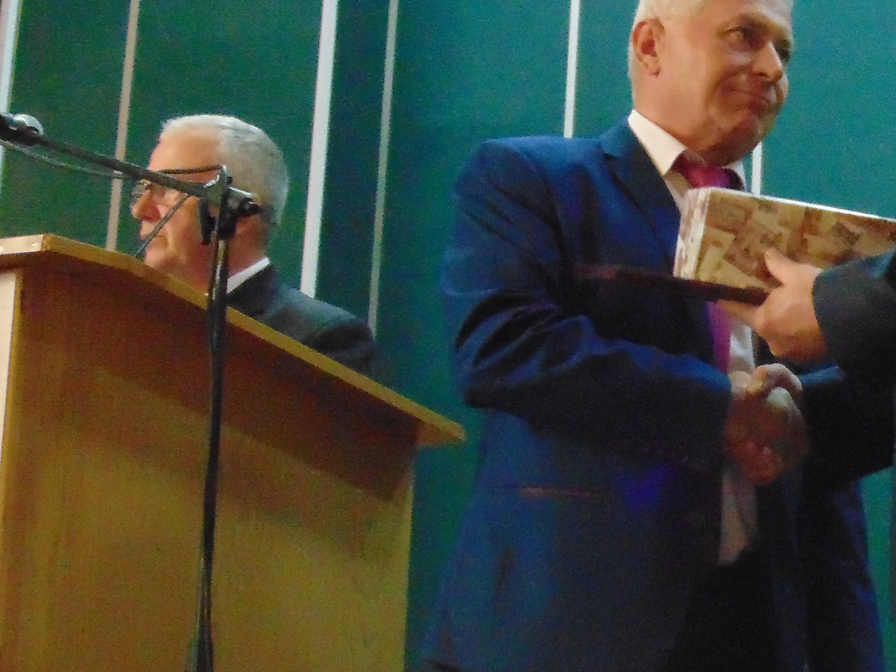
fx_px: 2459
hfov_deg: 19.9
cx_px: 924
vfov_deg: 15.6
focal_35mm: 95
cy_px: 382
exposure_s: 1/20
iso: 800
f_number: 3.3
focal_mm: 7.6
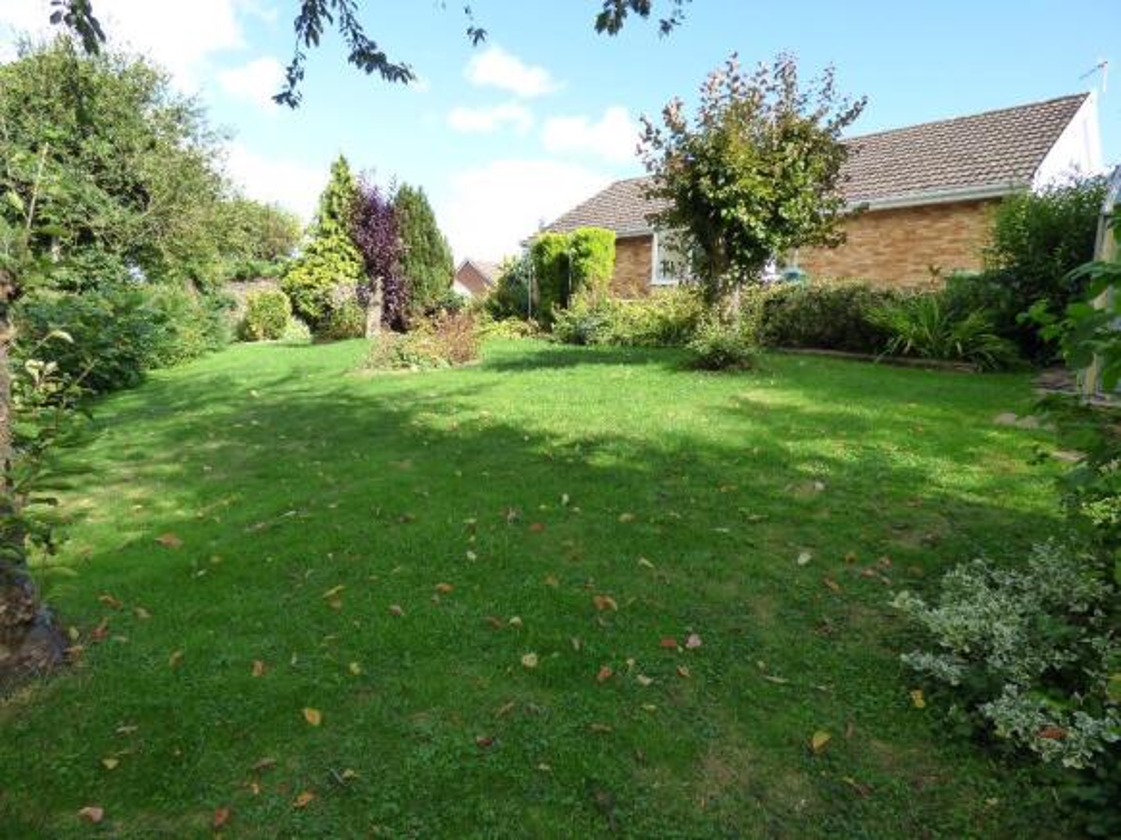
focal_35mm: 20
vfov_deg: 66.0
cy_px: 420
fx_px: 648
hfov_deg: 81.8
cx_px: 560
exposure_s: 1/500
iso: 200
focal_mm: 3.58
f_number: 2.8
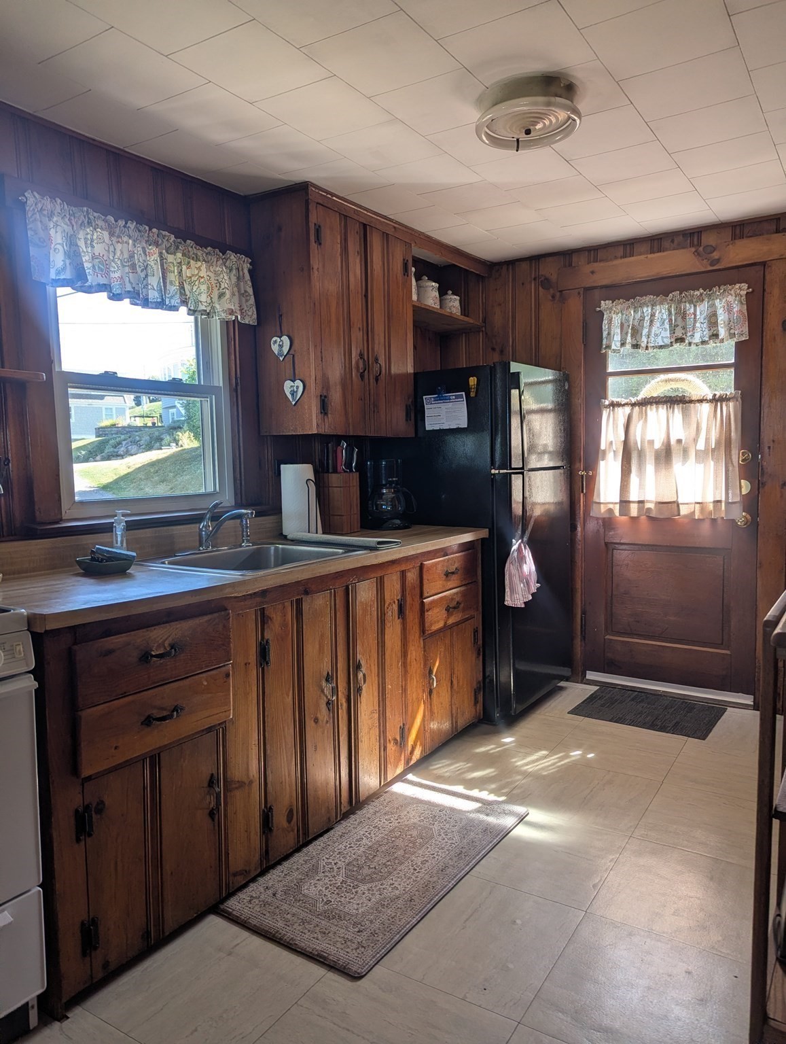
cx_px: 393
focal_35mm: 24
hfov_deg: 56.9
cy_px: 522
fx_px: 725
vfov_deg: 71.5
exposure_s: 1/105
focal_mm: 6.81
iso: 51
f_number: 1.85
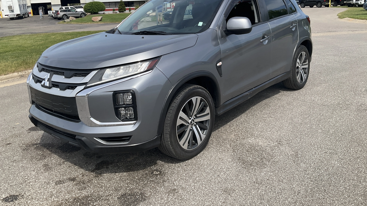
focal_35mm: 32
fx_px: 311
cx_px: 184
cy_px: 73
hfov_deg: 61.0
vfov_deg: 36.4
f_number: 1.8
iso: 25
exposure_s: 1/1534
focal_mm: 3
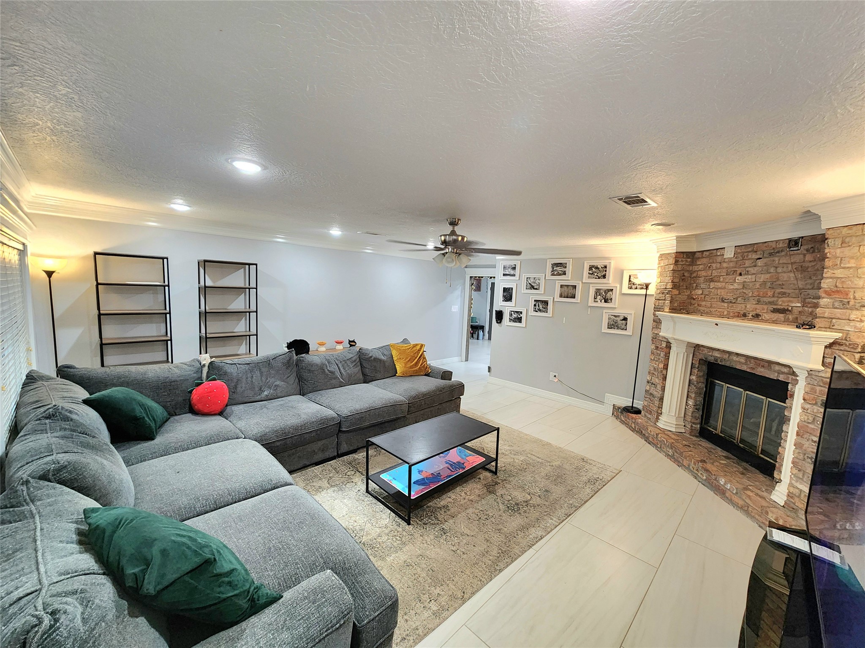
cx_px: 432
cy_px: 324
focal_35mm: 13
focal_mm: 2.2
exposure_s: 1/40
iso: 320
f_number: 2.2
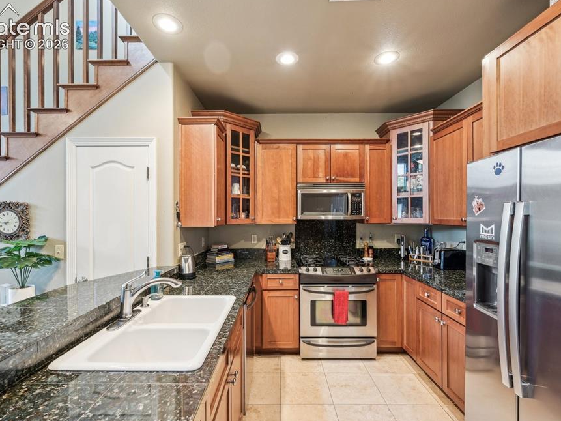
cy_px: 214
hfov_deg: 94.5
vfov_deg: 78.1
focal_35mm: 16
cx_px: 276
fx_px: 259
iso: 400
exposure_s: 1/1.67
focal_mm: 14
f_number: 8
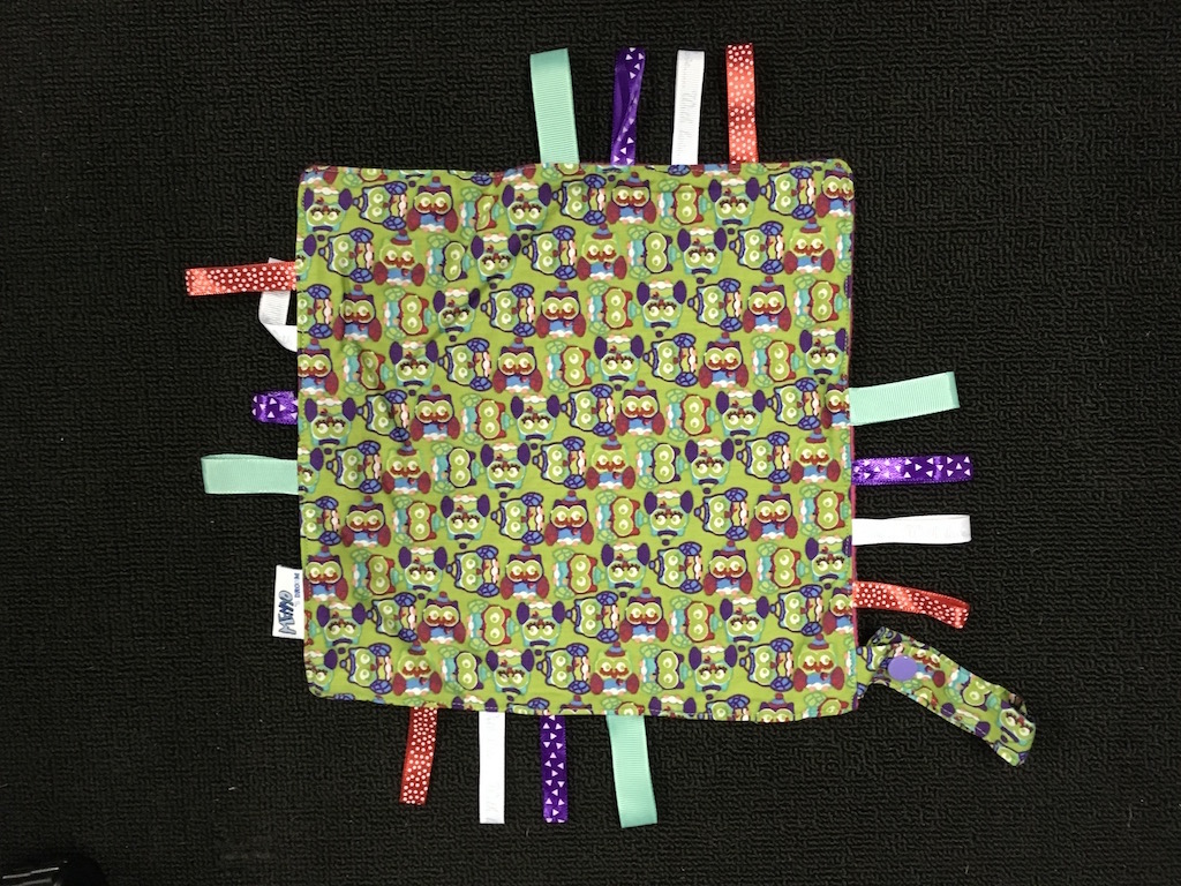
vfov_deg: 48.2
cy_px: 443
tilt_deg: -85.4
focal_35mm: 29
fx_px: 989
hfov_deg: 61.7
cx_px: 590
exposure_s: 1/20
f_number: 2.2
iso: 200
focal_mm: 4.15
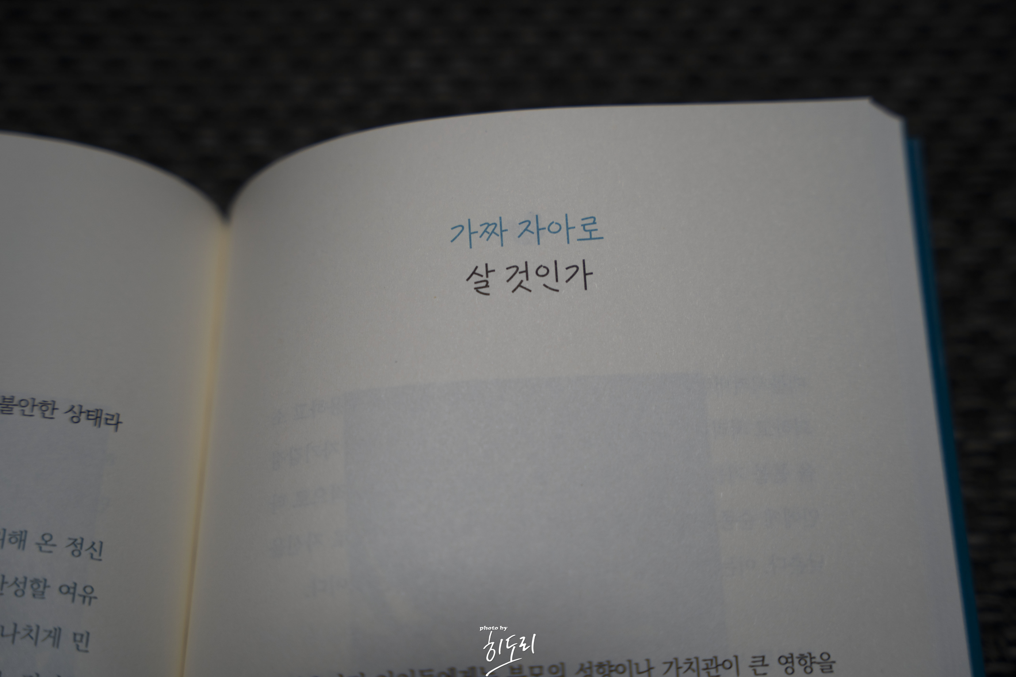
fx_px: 1975
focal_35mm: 70
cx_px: 508
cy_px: 338
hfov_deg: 28.8
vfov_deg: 19.5
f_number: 3.2
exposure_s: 1/100
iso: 125
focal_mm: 70
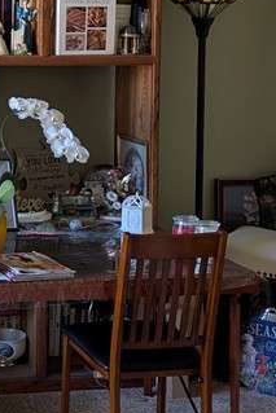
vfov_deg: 24.8
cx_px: -99
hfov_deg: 16.0
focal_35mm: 80
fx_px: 919
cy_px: 66
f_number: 1.68
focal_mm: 6.9
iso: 327
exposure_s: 1/41.3
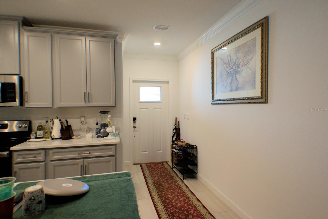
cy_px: 110
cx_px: 164
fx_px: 301
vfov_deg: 40.0
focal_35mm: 33
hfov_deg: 57.2
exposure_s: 1/80
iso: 400
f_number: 4
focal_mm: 22
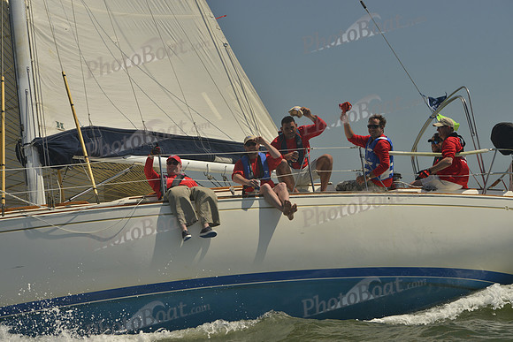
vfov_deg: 14.9
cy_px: 171
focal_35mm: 92
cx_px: 256
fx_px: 1311
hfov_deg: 22.1
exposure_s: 1/1000
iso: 280
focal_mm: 92
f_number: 9
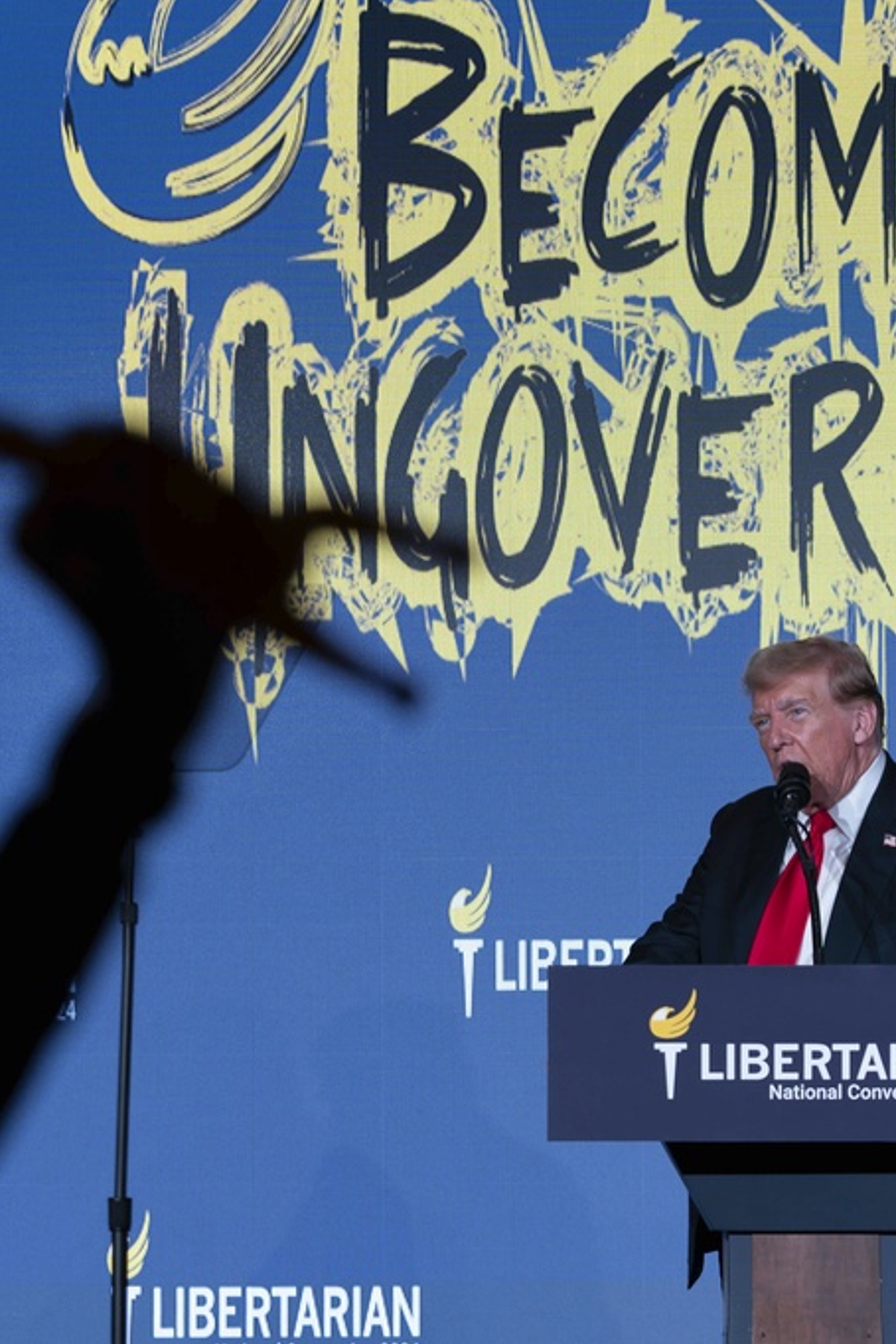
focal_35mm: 152
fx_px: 5674
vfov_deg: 13.5
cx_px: 736
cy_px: 672
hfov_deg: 9.0
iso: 200
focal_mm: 101
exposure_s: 1/50
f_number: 4.5
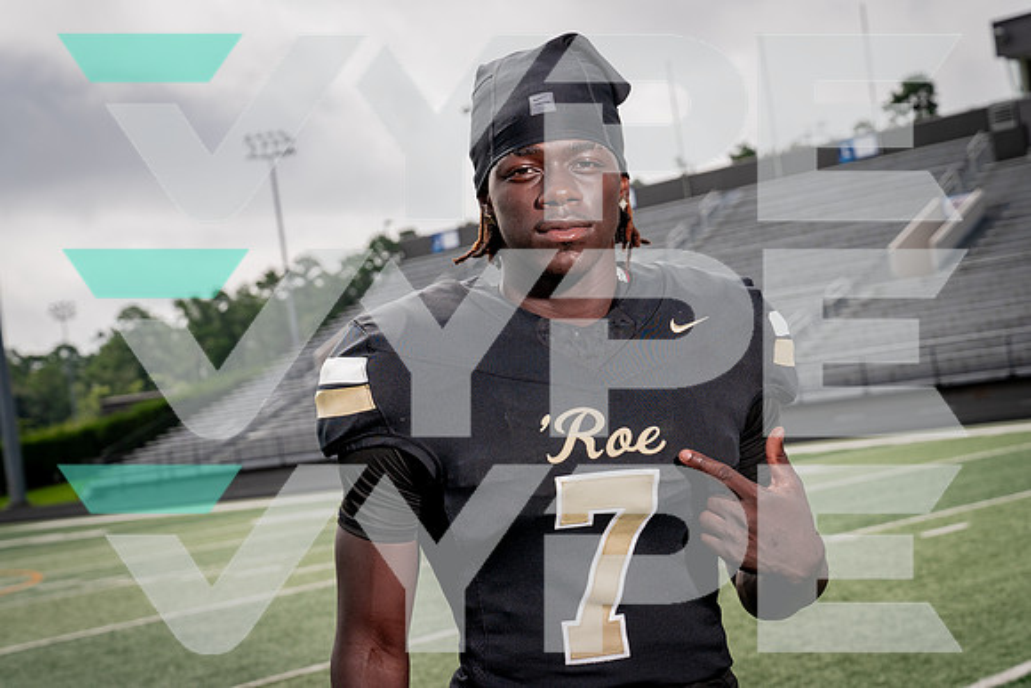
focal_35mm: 65
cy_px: 344
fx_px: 1869
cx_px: 516
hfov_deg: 30.8
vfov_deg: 20.9
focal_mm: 62
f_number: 6.3
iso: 320
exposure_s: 1/1600
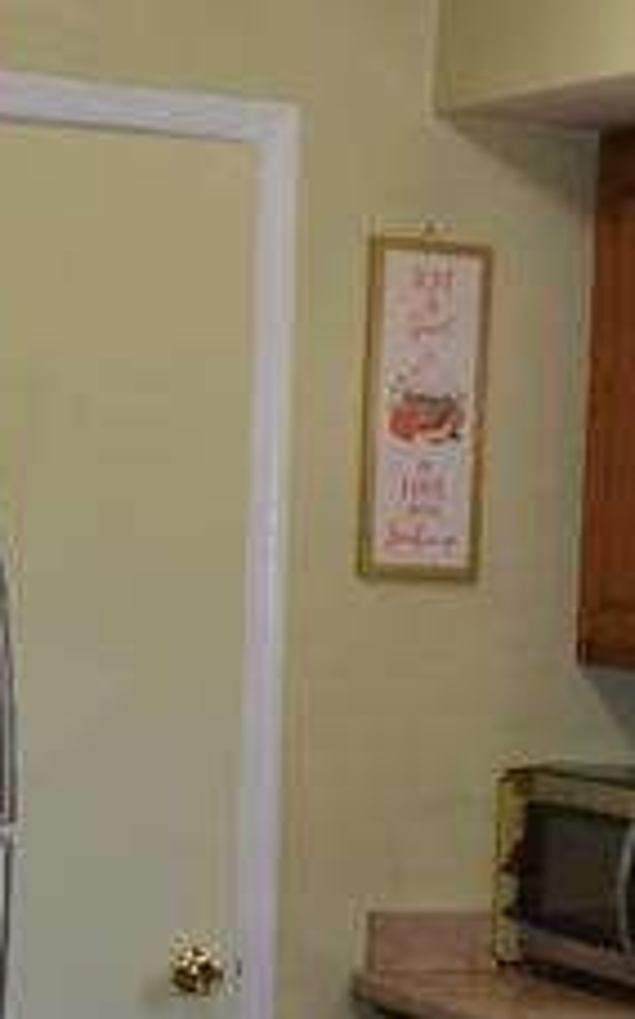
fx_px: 3220
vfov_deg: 17.5
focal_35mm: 116
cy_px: 1055
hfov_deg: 11.0
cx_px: 852
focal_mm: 16
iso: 500
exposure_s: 1/60
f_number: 3.5
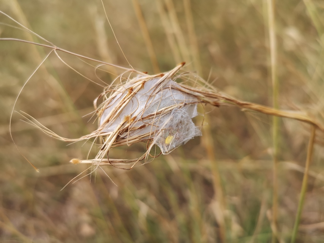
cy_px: 122
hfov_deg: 65.3
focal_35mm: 27
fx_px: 253
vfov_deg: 51.4
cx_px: 162
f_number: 1.8
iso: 50
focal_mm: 5.58
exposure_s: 1/860
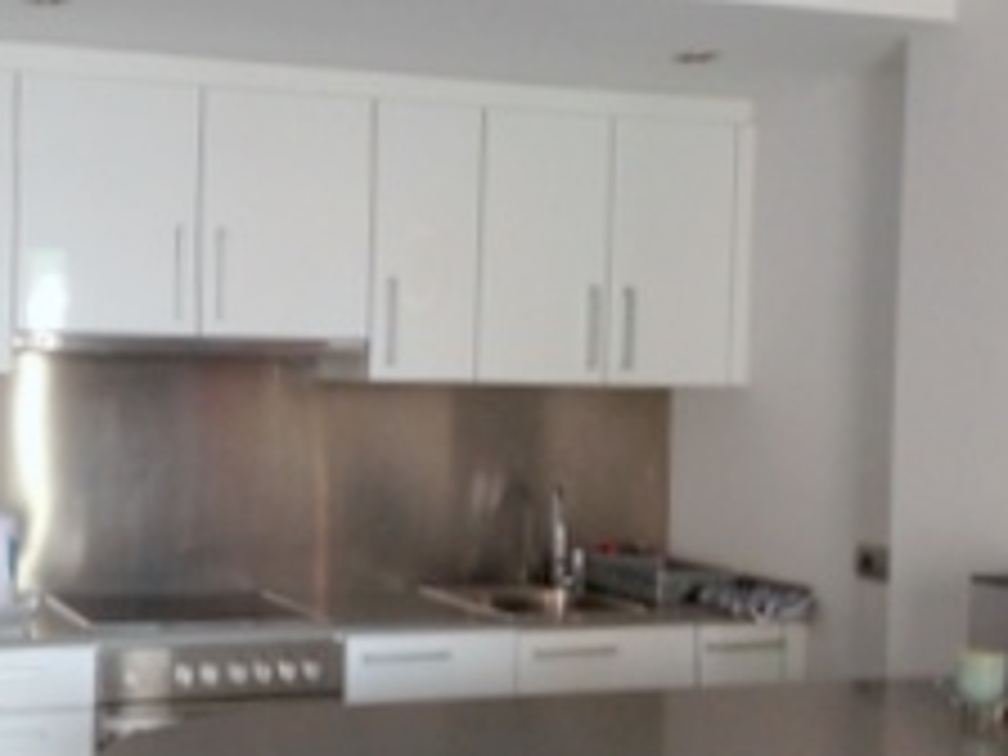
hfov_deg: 35.0
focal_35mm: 53
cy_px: 423
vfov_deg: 27.5
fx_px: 1543
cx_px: 202
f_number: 2.4
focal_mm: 4.12
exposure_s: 1/20
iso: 100
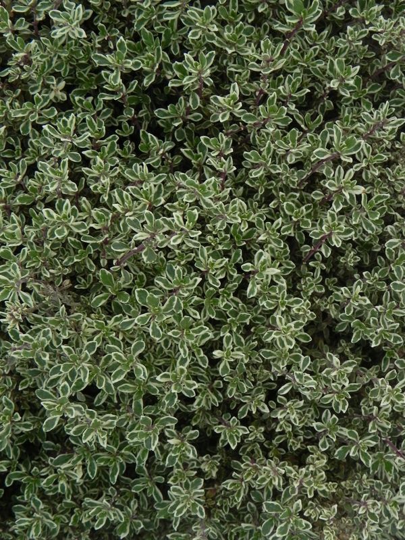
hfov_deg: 31.5
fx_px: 718
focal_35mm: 46
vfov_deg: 41.2
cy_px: 270
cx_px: 202
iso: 200
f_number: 5
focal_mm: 8.2
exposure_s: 1/160
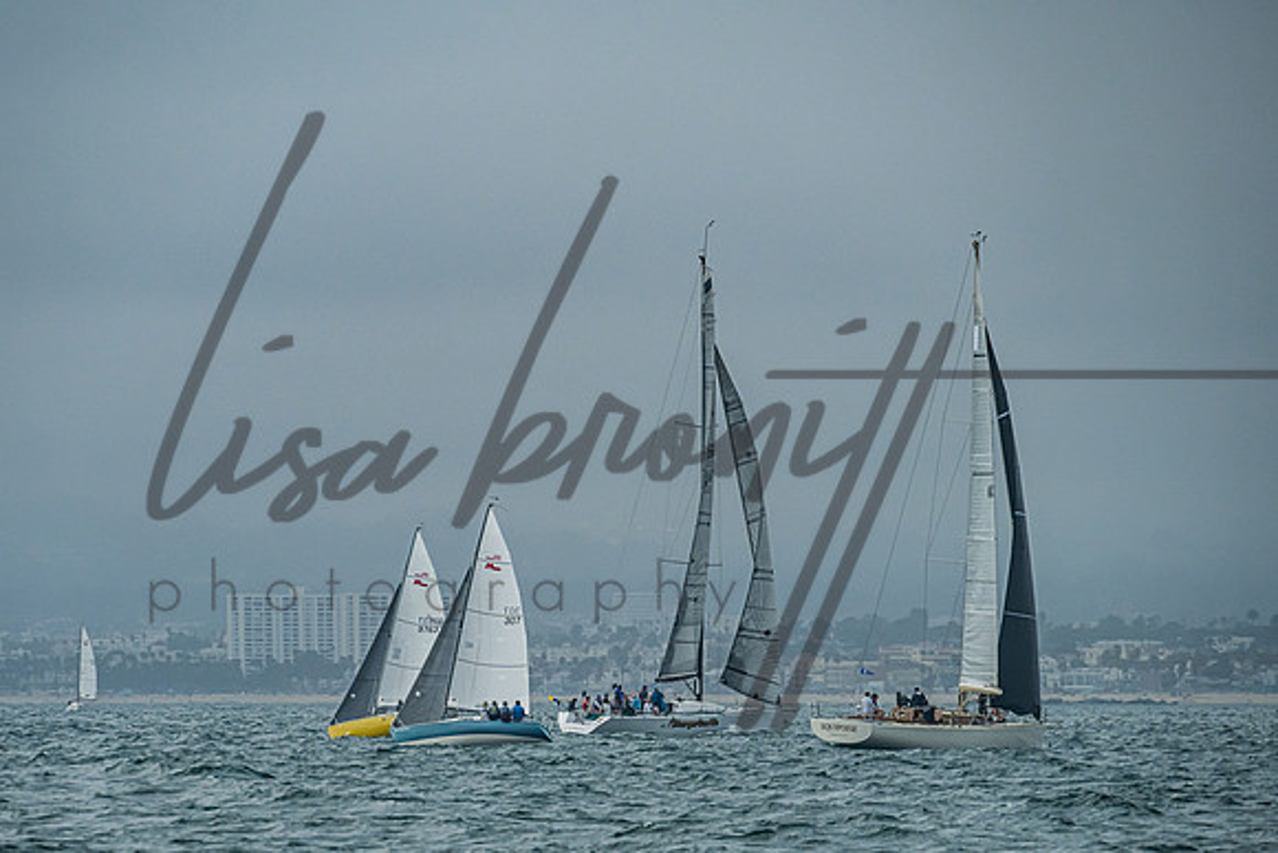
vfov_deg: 5.1
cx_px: 548
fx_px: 9594
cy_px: 563
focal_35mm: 270
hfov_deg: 7.6
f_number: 6.3
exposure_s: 1/1600
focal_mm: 200
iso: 500
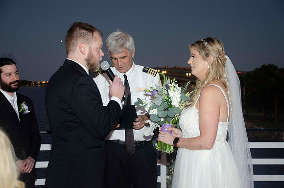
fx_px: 590
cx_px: 142
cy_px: 94
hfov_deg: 27.0
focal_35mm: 75
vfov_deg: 18.1
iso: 800
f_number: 5.6
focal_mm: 50
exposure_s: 1/50
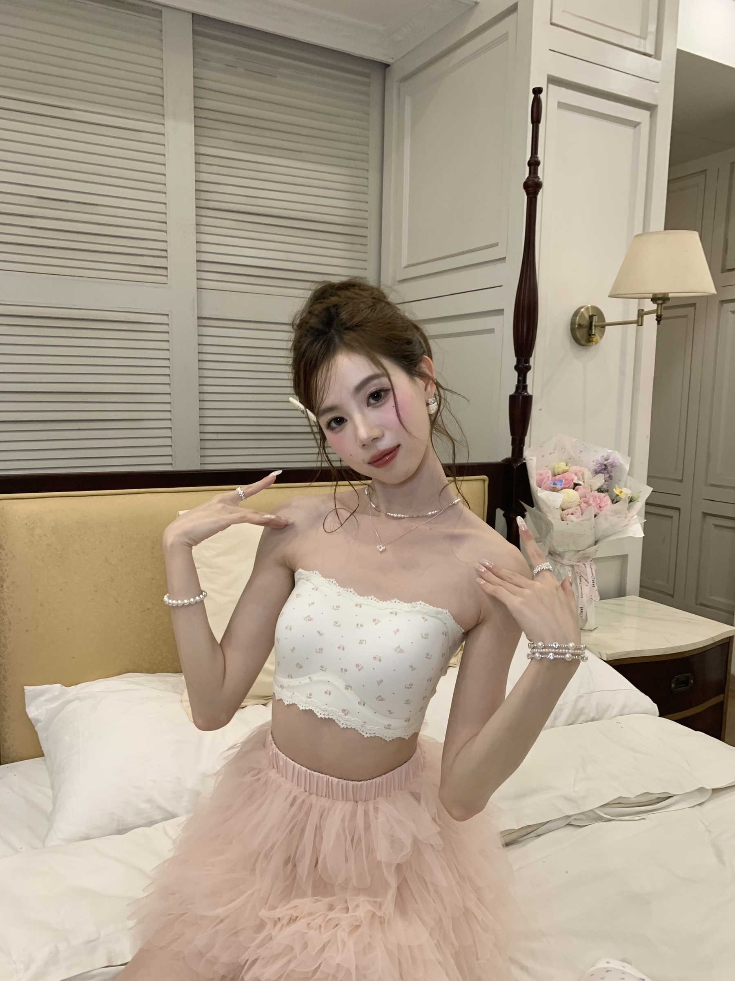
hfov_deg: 53.1
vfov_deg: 67.3
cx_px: 368
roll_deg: -0.8
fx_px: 736
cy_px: 490
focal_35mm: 26
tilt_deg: -6.0
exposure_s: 1/50
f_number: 1.8
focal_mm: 4.25
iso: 80
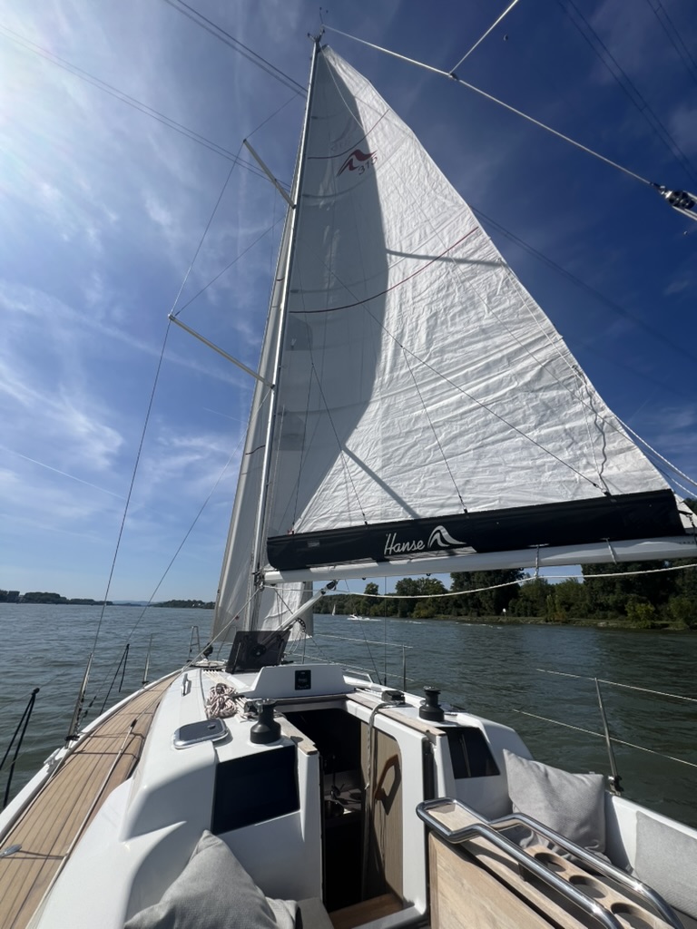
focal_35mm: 13
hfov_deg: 89.9
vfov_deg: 106.2
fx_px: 349
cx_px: 348
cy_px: 464
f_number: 1.8
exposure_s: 1/3425
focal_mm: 1.57
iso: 32
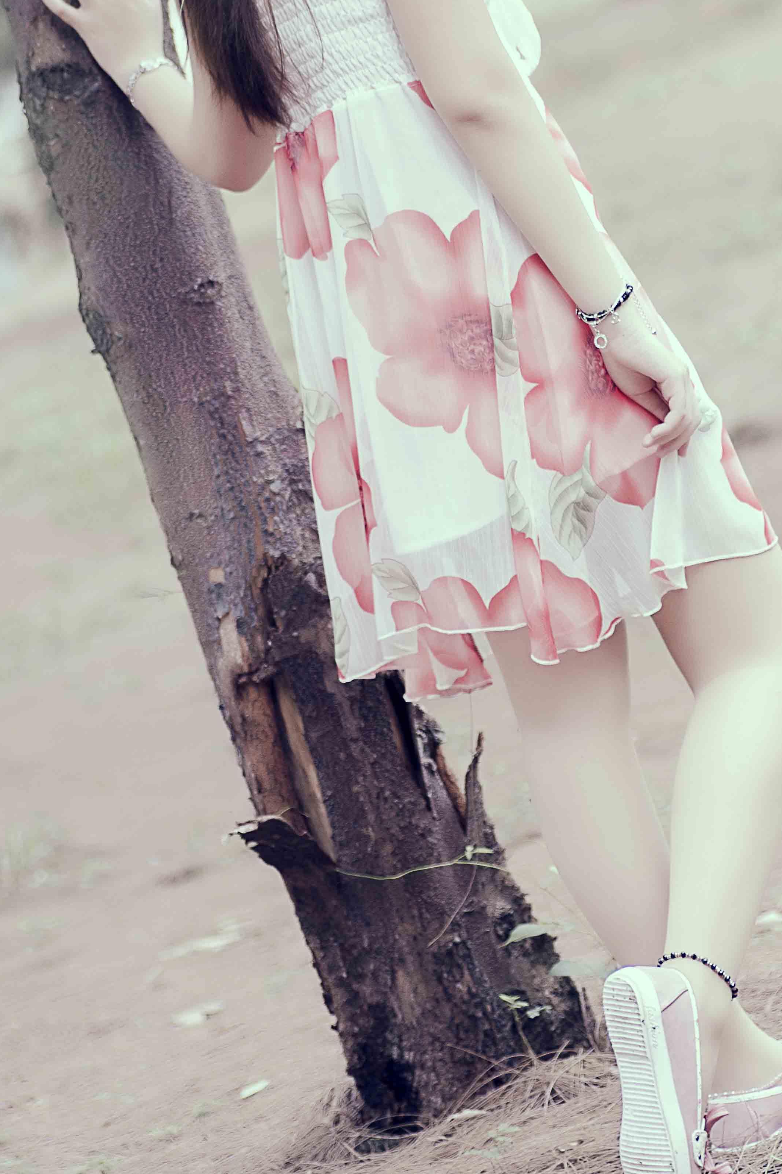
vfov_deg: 9.9
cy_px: 381
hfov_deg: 6.6
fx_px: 6777
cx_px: 552
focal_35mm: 208
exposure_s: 1/200
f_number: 2.8
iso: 100
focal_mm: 90
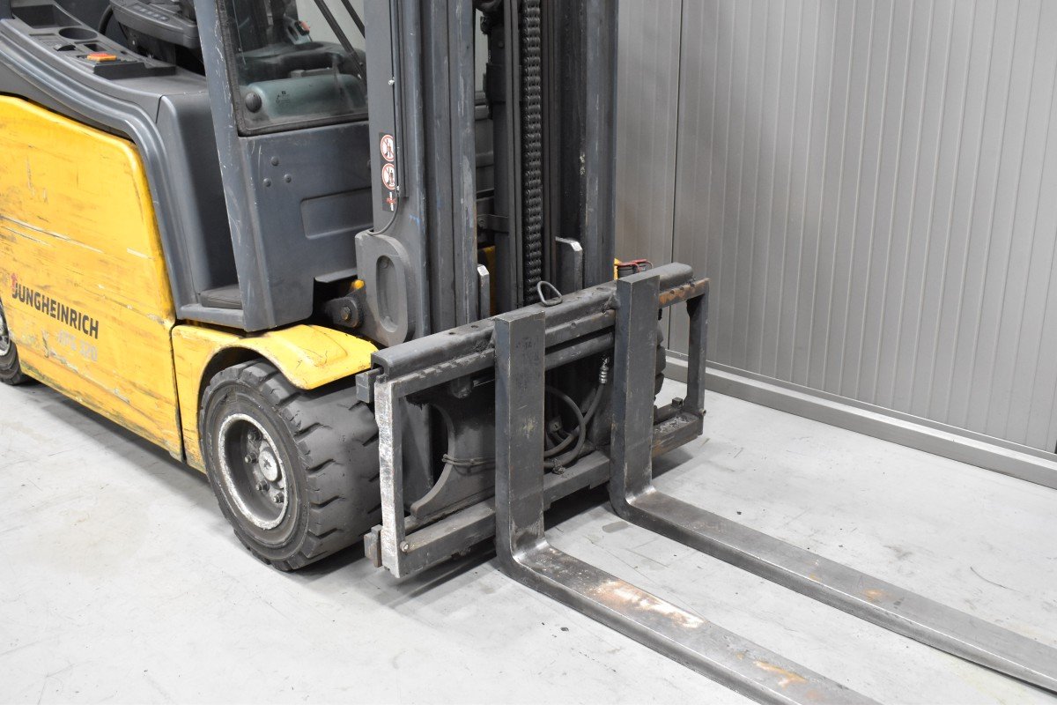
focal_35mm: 39
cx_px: 528
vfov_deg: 34.2
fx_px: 1145
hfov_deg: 49.6
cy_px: 352
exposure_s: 1/25
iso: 1600
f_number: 5
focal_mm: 26
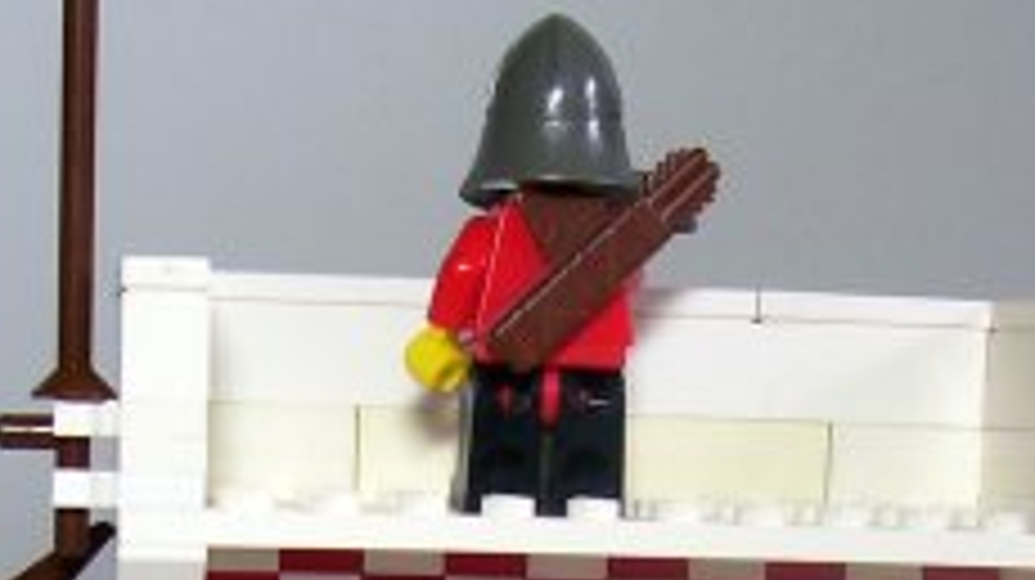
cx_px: 423
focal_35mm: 103
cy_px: 958
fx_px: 2825
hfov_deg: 20.7
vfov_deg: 11.1
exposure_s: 1/30
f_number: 2.7
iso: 80
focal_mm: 5.6
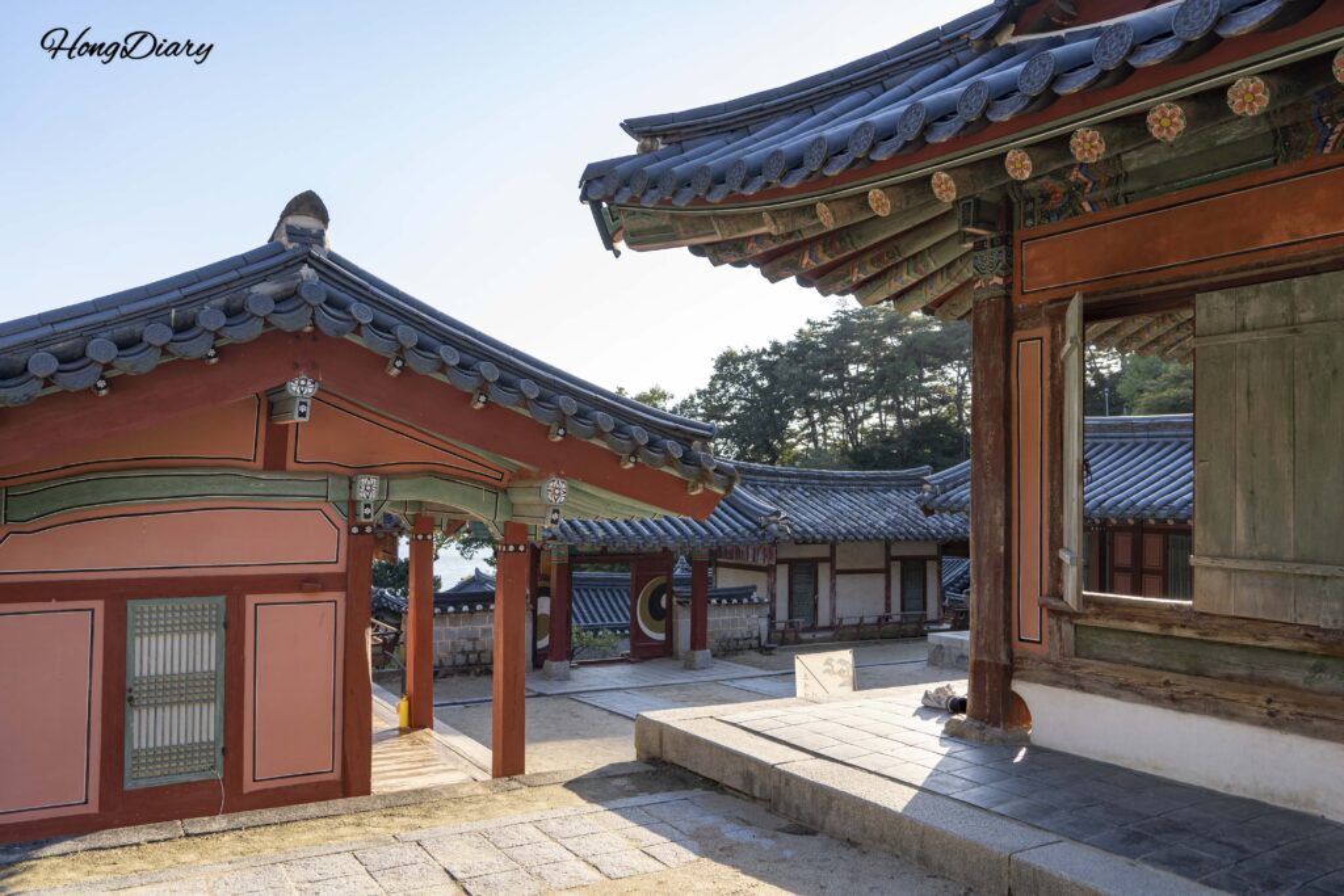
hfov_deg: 65.5
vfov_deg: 46.4
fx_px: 1045
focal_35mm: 28
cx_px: 672
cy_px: 448
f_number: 5.6
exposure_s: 1/125
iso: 100
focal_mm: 28
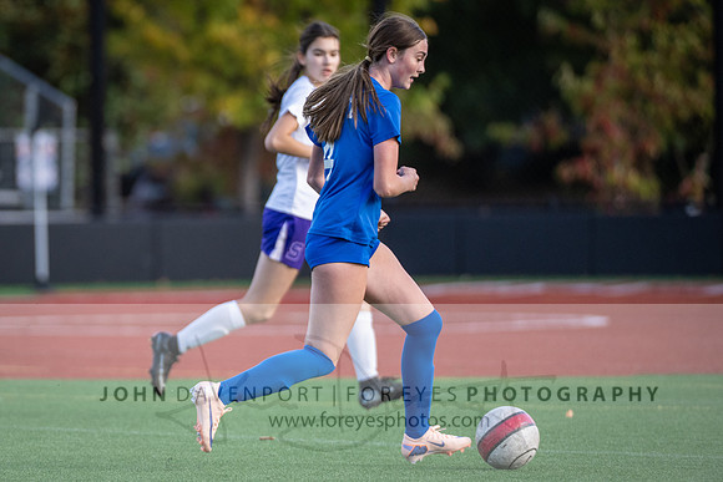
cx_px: 236
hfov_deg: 4.4
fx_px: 9468
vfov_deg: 2.9
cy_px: 198
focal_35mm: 471
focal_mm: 350
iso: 1250
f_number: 4
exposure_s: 1/1000
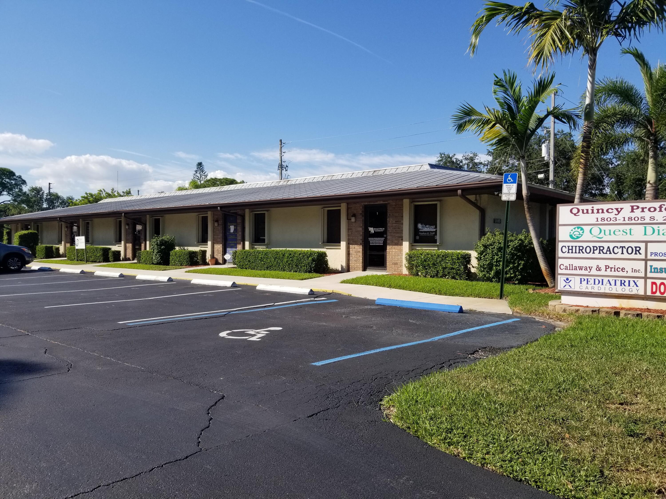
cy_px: 250
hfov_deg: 67.3
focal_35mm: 26
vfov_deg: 53.1
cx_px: 333
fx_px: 500
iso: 50
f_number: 1.7
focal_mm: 4.3
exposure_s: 1/2640
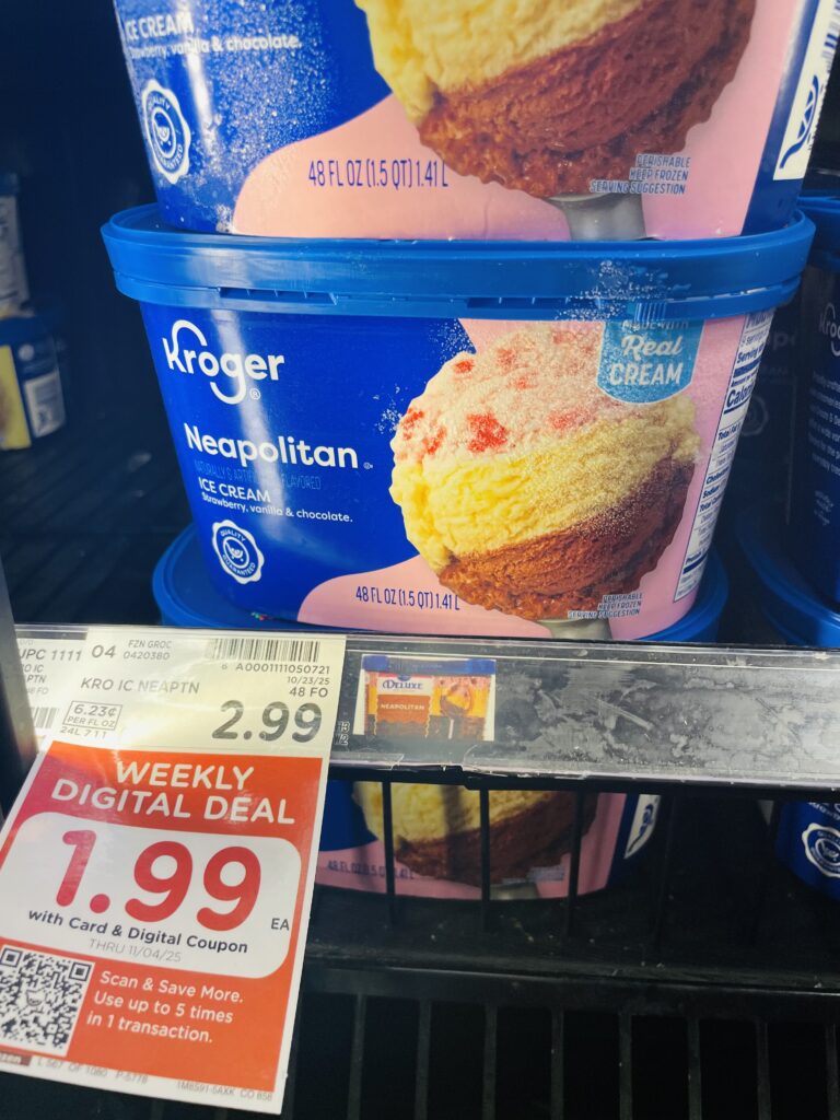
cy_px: 560
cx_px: 420
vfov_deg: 67.3
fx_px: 841
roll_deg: +1.7
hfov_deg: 53.1
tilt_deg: -21.3
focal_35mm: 26
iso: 100
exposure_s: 1/120
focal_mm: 4.2
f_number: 1.6
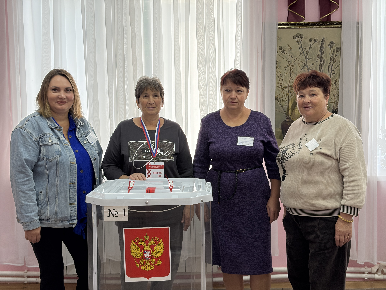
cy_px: 145
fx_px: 580
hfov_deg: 36.8
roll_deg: +2.4
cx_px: 193
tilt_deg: -4.4
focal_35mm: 52
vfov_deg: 28.0
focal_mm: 5.96
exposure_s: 1/138
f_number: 1.6
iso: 80
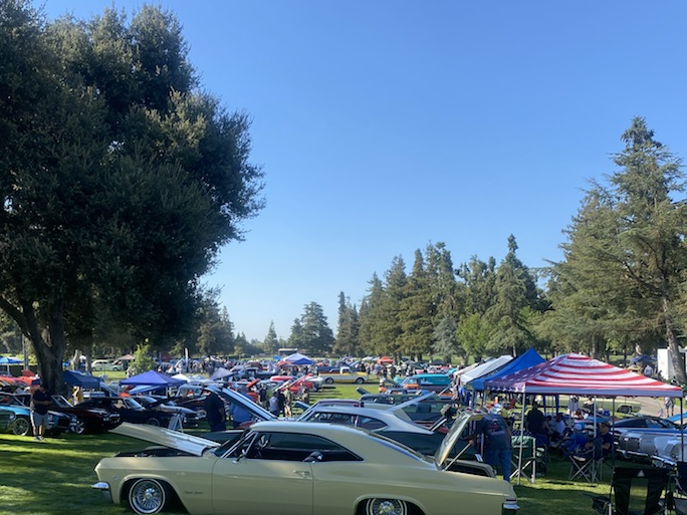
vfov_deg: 37.2
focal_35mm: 38
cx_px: 266
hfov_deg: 48.6
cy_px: 353
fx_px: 754
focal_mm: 4.25
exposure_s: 1/1135
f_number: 1.8
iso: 32
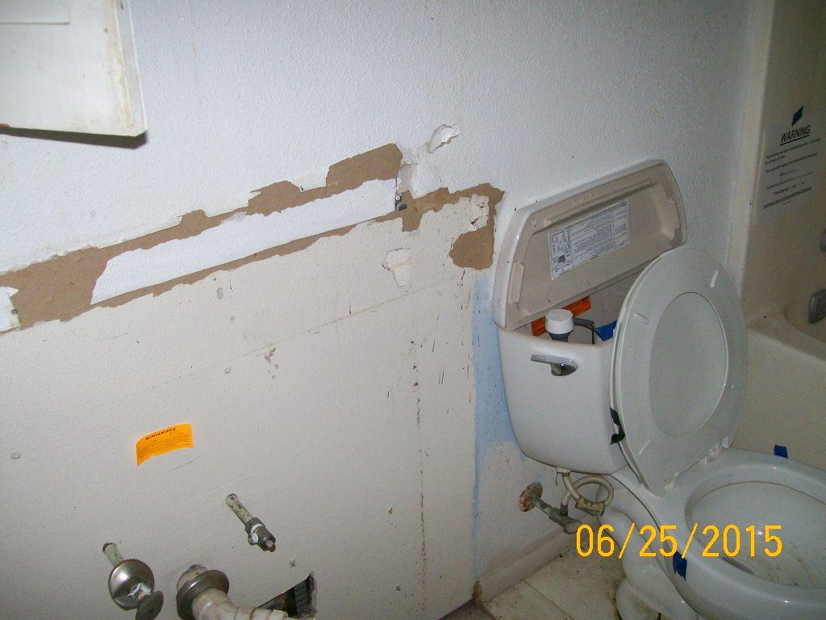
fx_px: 859
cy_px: 310
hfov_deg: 51.4
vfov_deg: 39.7
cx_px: 413
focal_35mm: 36
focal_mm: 6
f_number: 2.7
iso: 140
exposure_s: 1/64
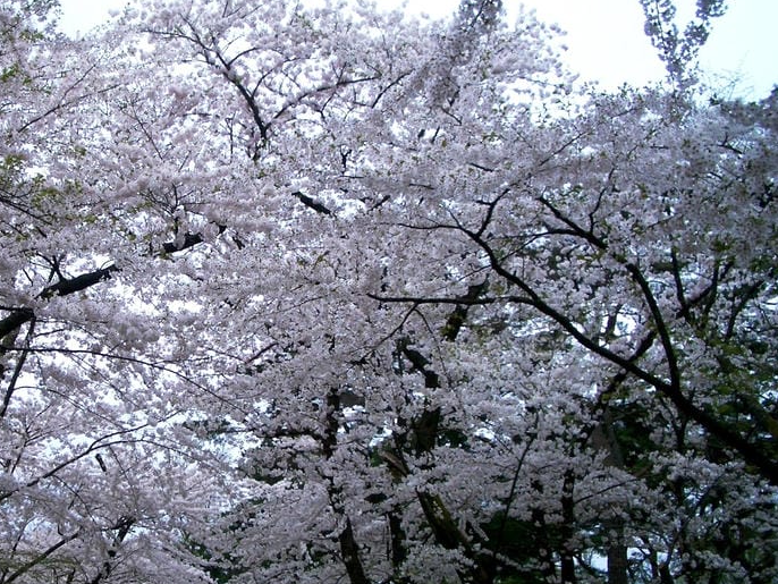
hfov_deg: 36.8
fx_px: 1147
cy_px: 348
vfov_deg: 28.5
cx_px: 214
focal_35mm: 51
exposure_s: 1/250
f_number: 4.3
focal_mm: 5.8
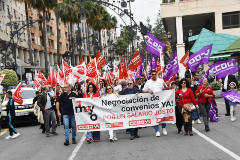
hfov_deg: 21.9
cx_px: 120
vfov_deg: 14.7
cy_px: 80
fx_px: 620
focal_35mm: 93
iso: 1600
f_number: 22
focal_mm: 62
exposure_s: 1/1000
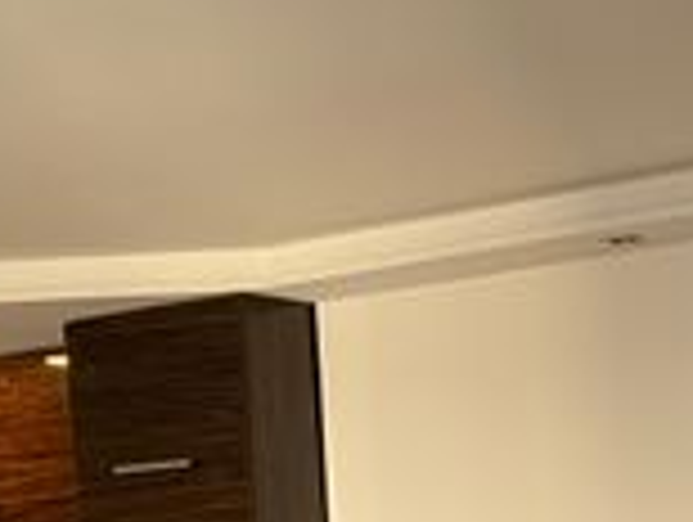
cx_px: 508
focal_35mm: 101
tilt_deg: -9.9
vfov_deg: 13.0
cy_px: 994
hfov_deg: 19.3
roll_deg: +2.8
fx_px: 2025
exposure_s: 1/50
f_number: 1.8
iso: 80
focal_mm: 4.25
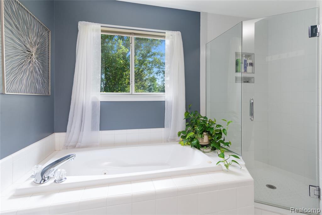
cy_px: 108
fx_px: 152
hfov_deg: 93.3
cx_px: 161
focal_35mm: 17
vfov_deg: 70.5
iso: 400
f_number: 9
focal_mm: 17
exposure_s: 1/5
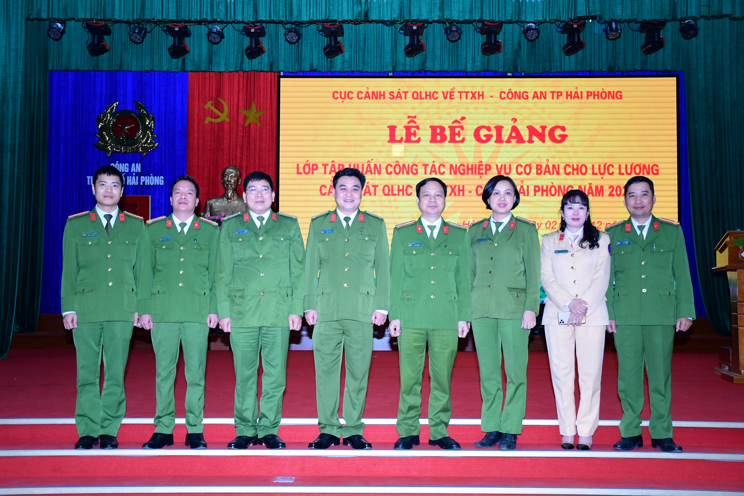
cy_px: 251
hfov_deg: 48.5
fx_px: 827
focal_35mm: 40
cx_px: 369
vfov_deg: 33.4
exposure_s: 1/250
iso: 1250
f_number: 5
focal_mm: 26
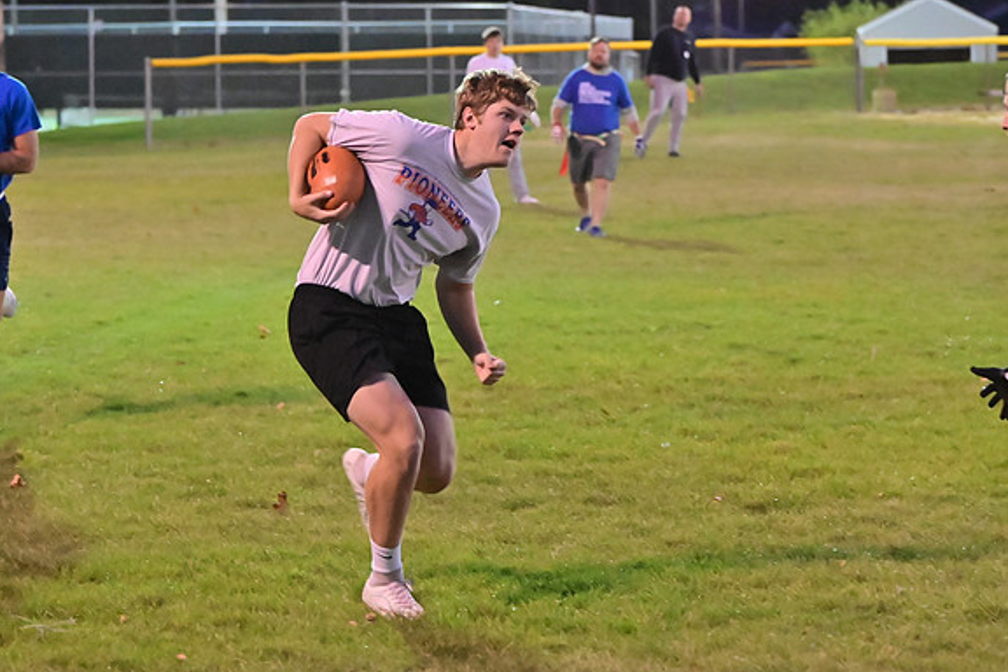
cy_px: 337
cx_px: 502
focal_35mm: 134
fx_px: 3752
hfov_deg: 15.3
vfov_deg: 10.2
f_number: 4
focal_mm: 89
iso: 6400
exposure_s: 1/400
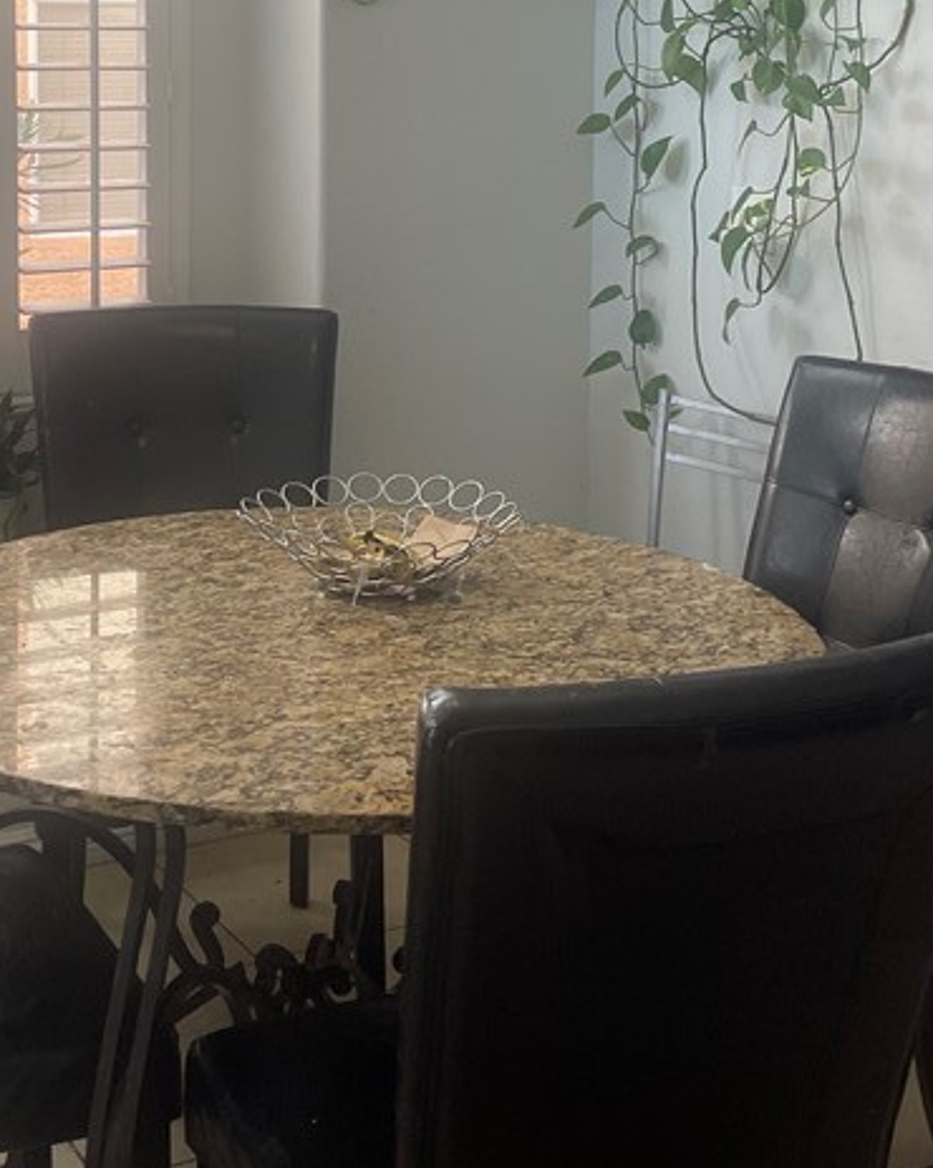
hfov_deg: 27.8
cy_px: 212
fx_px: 1865
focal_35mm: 54
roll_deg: -0.2
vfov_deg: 33.6
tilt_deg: -1.3
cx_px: 277
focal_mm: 5.1
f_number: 1.6
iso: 100
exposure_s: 1/120
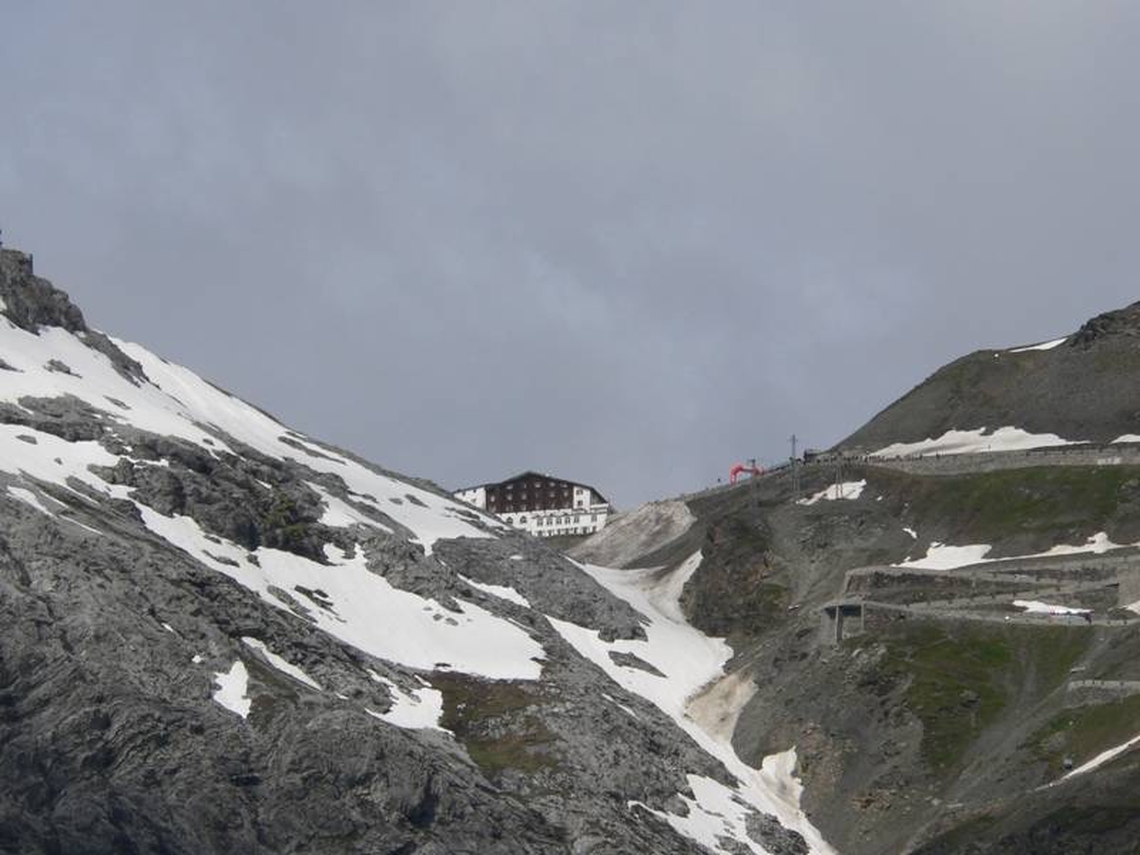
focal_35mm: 226
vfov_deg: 6.6
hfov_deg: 8.8
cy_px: 428
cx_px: 570
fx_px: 7443
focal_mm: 37.6
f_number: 6.5
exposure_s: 1/1000
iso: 80
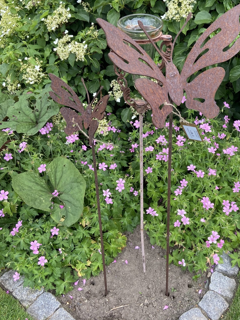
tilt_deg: -35.9
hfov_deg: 38.2
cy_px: 127
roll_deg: +1.9
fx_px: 342
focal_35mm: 37
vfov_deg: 49.8
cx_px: 159
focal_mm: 4.25
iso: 32
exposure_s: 1/339
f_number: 1.8
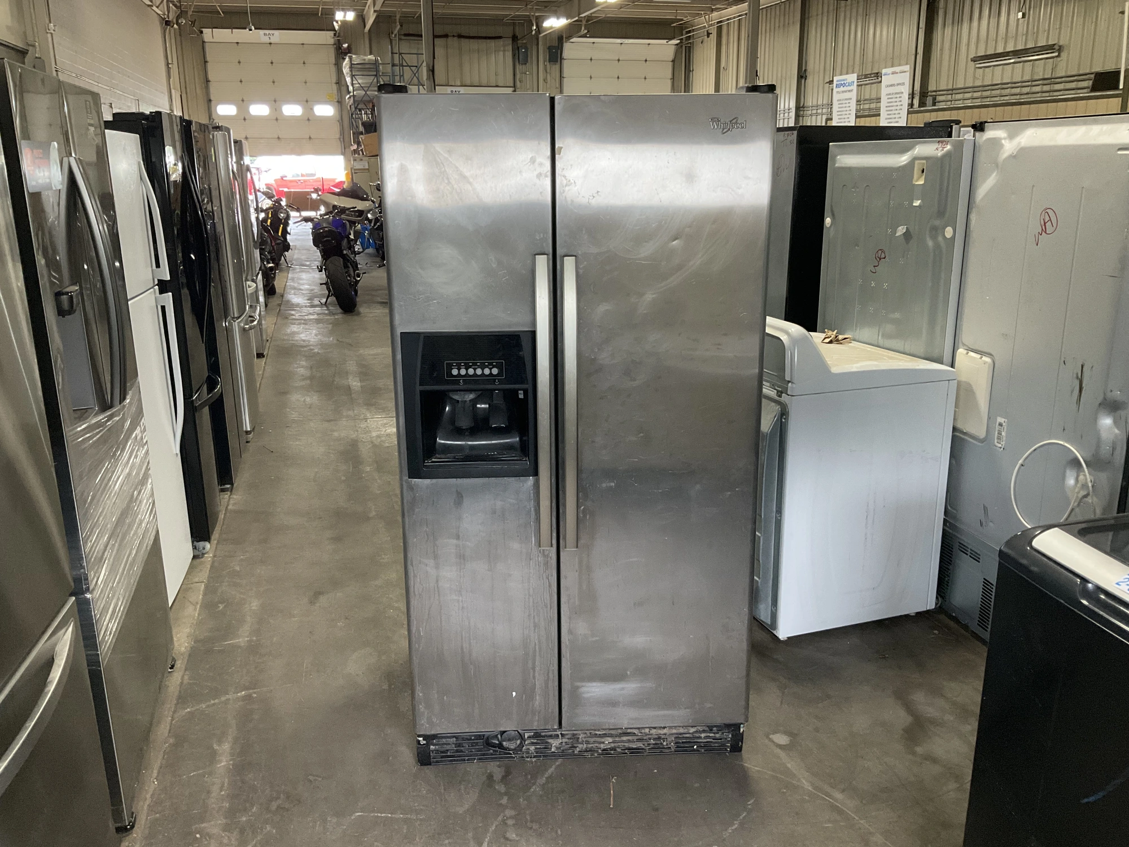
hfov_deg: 61.7
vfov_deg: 48.2
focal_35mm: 29
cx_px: 564
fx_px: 946
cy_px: 424
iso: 200
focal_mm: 3
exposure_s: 1/60
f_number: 1.8
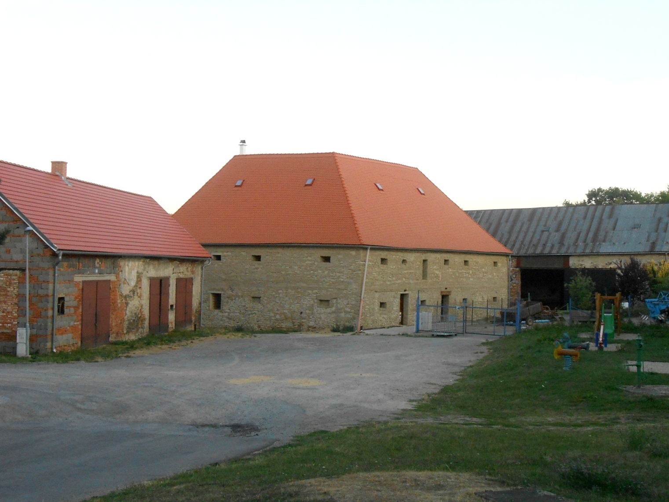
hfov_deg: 38.9
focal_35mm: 49
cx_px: 334
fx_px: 947
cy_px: 251
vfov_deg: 29.7
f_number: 4.8
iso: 400
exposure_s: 1/200
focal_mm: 8.8
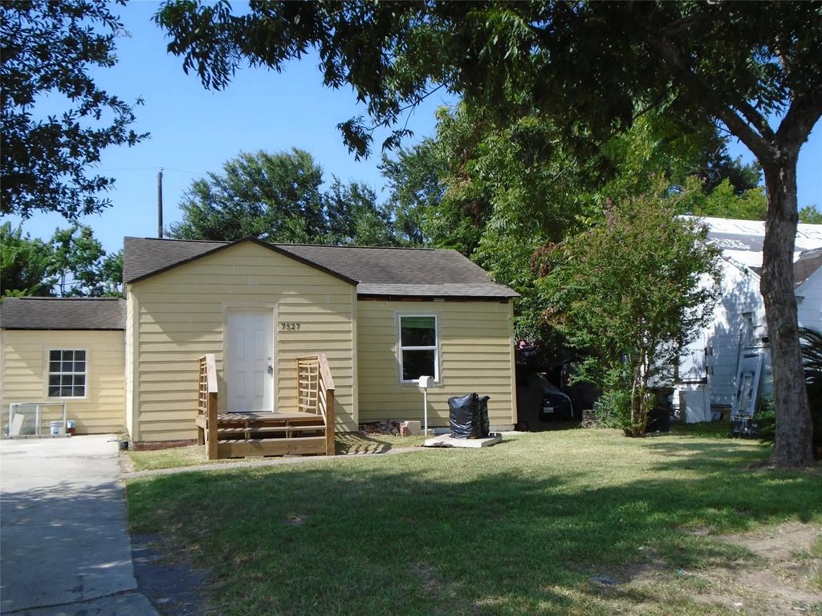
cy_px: 308
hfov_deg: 51.4
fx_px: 855
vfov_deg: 39.7
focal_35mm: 36
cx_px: 411
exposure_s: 1/640
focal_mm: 6.4
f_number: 3.8
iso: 100
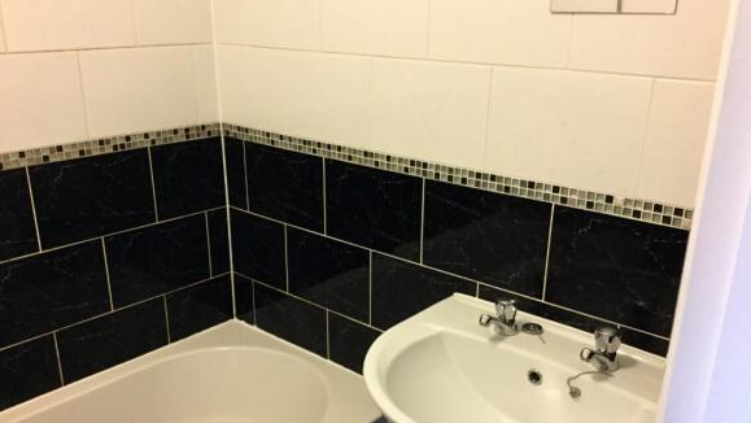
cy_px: 263
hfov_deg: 58.0
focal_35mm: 34
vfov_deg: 34.5
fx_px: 677
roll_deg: -1.1
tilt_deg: -21.1
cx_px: 377
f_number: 2.4
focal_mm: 3.3
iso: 200
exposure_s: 1/20
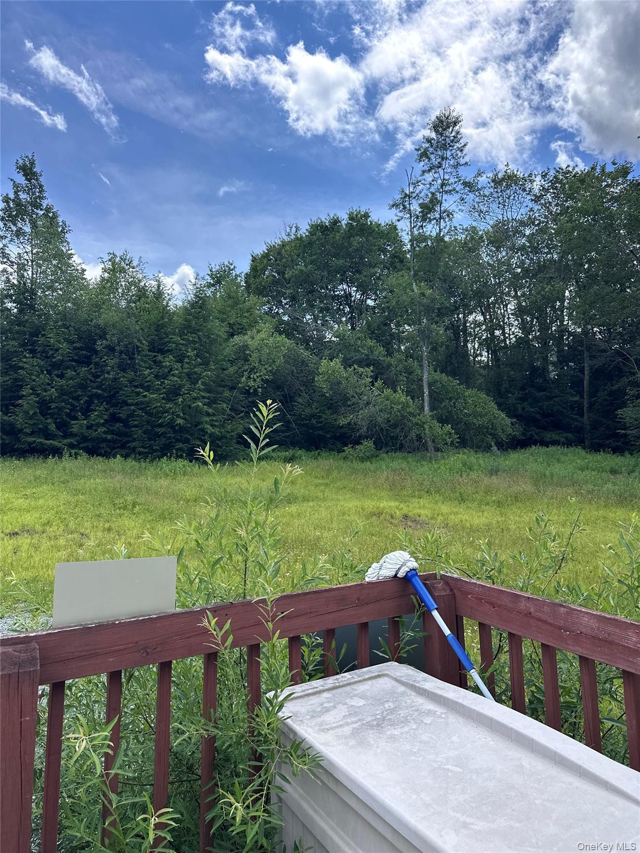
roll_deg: -3.8
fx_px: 592
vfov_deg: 71.6
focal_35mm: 24
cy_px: 426
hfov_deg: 56.8
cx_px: 320
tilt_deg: +2.9
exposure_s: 1/3472
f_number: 1.78
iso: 80
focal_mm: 6.86
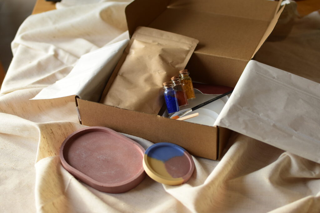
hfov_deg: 37.8
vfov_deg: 25.8
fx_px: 467
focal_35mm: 52
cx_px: 160
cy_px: 106
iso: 200
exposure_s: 1/250
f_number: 2.5
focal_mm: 35
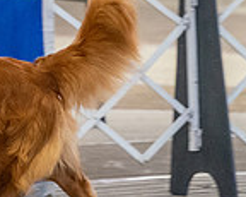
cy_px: 5
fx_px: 6264
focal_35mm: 861
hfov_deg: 2.2
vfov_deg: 1.8
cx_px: -199
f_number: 3.5
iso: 6400
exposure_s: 1/250
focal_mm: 195
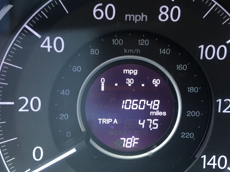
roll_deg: -2.0
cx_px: 117
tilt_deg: -26.3
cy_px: 89
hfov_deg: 58.4
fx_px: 206
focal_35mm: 31
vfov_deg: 45.4
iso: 200
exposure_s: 1/30
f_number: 2.2
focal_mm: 4.15
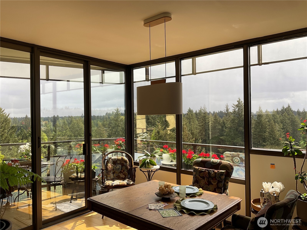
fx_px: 257
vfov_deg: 48.2
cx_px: 154
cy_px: 115
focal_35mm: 29
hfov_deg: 61.7
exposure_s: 1/149
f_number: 1.8
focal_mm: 3
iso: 16
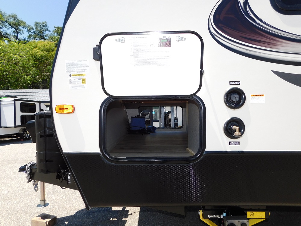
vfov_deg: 58.9
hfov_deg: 73.9
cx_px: 150
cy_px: 113
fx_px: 200
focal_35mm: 23
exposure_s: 1/1000
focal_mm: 4
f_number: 3
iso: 125
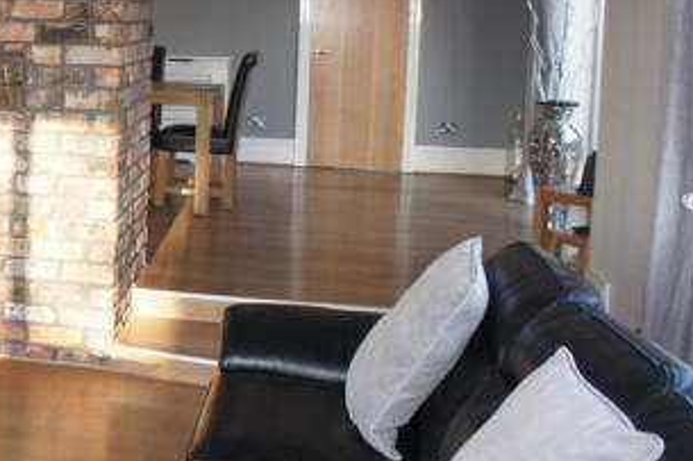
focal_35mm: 58
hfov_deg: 31.2
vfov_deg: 23.0
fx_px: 1116
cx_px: -43
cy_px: 91
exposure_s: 1/80
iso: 200
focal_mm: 18
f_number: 4.5
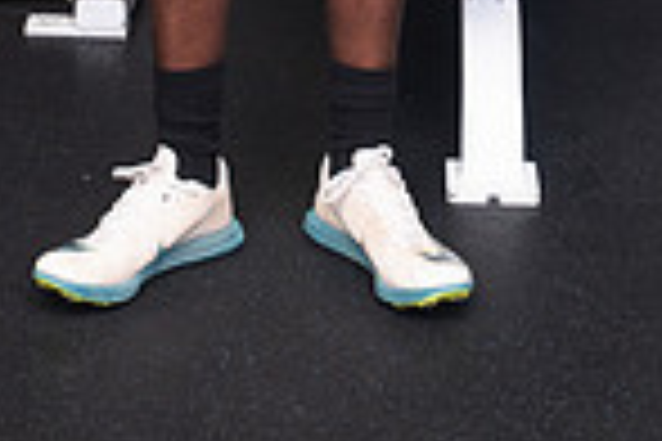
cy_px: -549
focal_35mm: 116
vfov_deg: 10.5
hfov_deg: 17.6
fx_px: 2133
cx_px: 270
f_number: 6.3
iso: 500
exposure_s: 1/400
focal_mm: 38
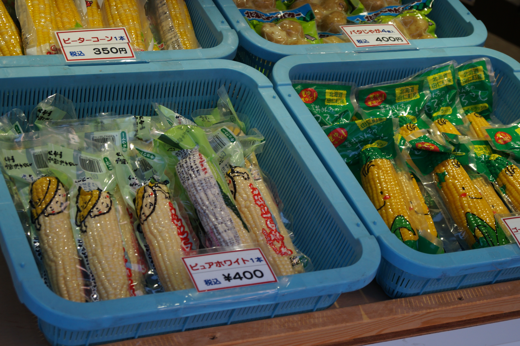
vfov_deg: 16.5
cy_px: 173
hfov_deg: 24.6
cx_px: 260
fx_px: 1190
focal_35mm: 82
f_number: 5.6
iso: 320
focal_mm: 55
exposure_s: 1/100
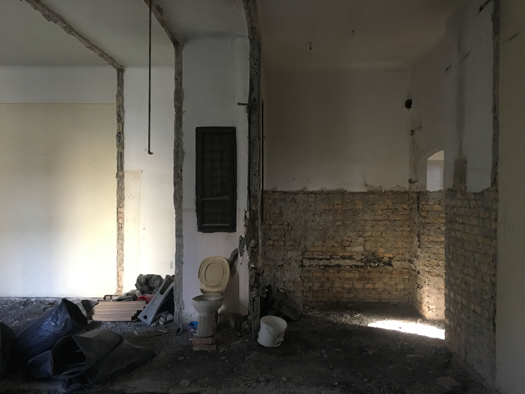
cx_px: 262
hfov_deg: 61.7
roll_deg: -0.9
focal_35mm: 29
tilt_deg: -0.6
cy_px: 197
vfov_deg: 48.2
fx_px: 440
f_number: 2.2
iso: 200
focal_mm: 4.15
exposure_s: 1/33
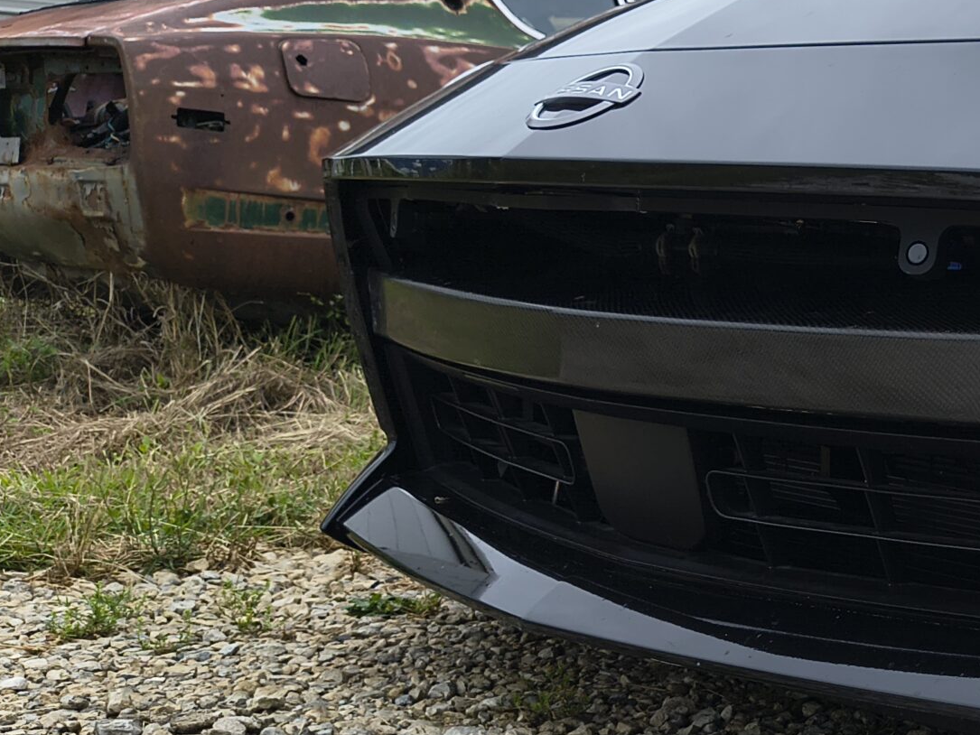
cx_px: 1120
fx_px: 1671
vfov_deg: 24.6
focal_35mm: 59
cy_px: 537
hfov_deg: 29.0
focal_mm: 4.68
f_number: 1.7
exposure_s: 1/713
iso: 100
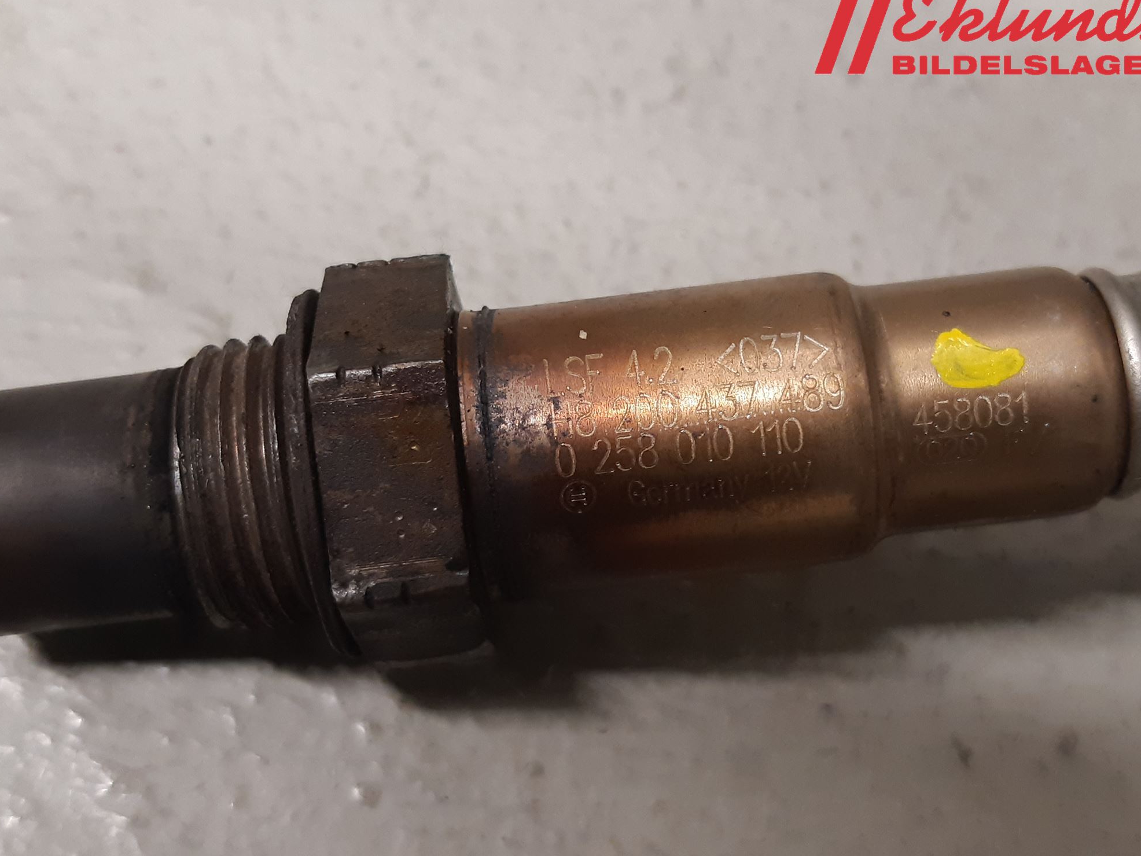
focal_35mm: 27
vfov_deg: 51.4
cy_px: 421
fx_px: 890
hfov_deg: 65.3
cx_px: 577
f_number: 1.7
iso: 160
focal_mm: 3.93
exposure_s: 1/50
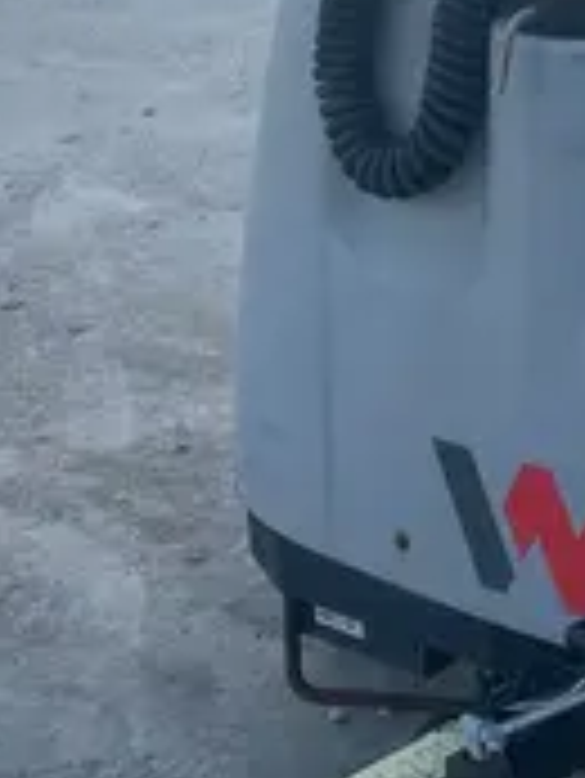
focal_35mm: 110
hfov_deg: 13.4
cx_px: 441
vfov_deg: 17.4
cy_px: -38
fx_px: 2476
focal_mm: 5.7
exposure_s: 1/2165
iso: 50
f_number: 1.5
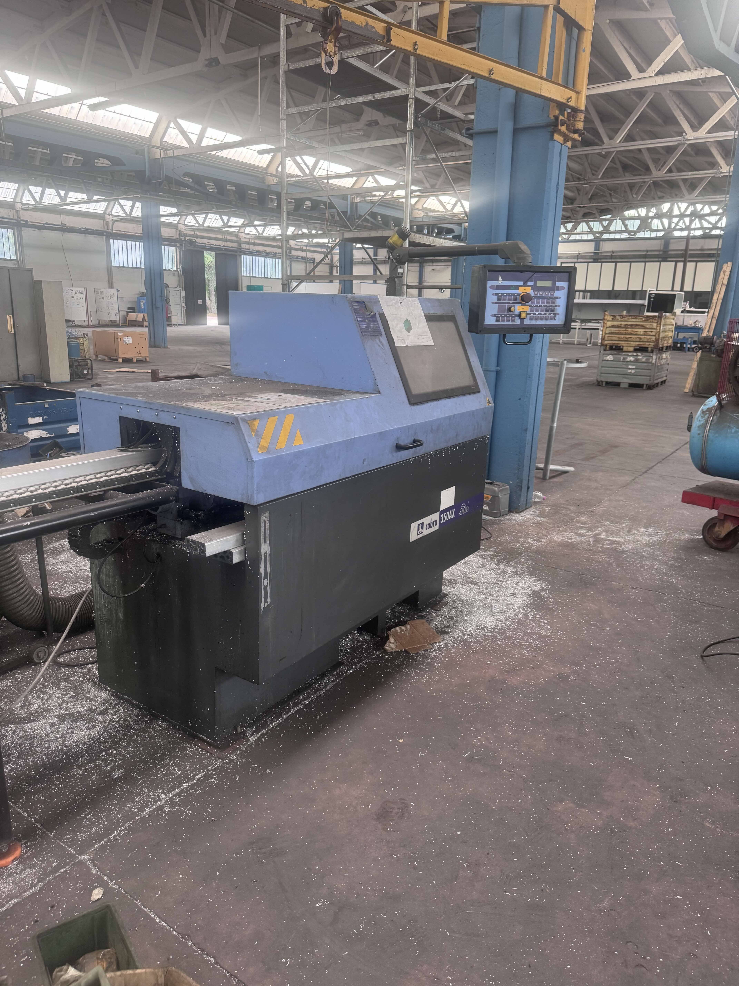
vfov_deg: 71.6
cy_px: 493
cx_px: 370
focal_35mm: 24
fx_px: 683
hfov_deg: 56.8
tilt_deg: -14.8
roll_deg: -1.4
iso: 200
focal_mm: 6.76
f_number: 1.78
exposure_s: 1/117
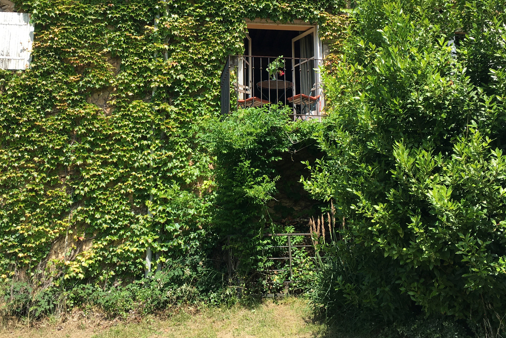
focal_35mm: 43
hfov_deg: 45.3
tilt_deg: +13.8
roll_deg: -0.8
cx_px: 218
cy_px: 107
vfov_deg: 30.9
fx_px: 604
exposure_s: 1/769
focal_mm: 4.15
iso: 25
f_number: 2.2
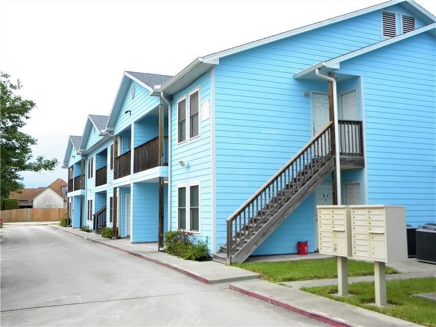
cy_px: 164
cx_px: 218
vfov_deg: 39.7
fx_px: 453
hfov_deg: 51.4
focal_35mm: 36
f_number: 3.7
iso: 80
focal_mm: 6.4
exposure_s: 1/536
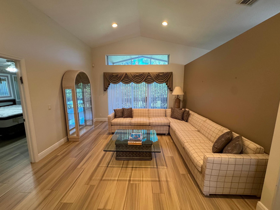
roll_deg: +0.2
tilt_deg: -9.3
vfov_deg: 85.7
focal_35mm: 14
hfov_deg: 102.1
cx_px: 140
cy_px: 105
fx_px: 113
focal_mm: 2.22
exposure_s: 1/60
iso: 250
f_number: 2.2
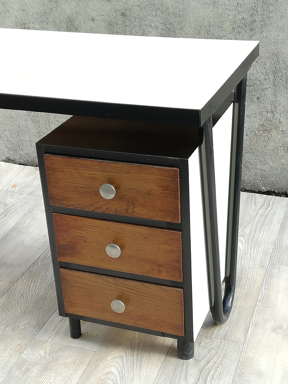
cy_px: 192
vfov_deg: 65.3
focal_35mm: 27
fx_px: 300
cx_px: 144
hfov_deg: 51.4
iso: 80
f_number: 2
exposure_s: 1/60
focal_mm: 3.79
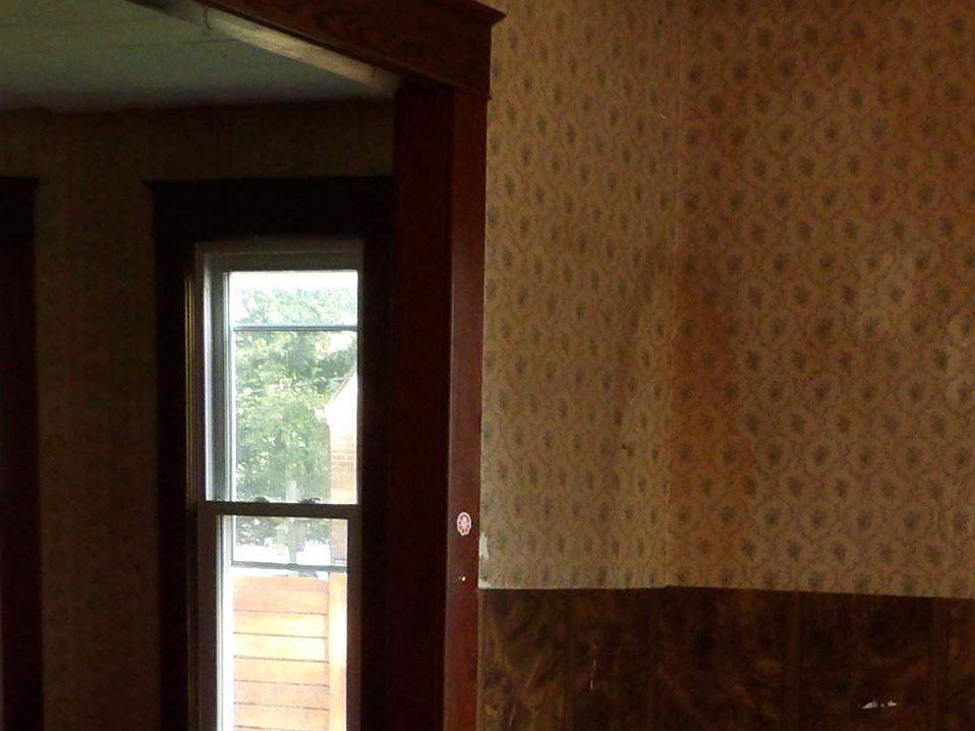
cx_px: 862
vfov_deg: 18.1
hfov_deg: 24.7
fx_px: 2168
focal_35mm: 77
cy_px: 889
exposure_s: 1/33
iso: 323
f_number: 3.2
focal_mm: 4.3
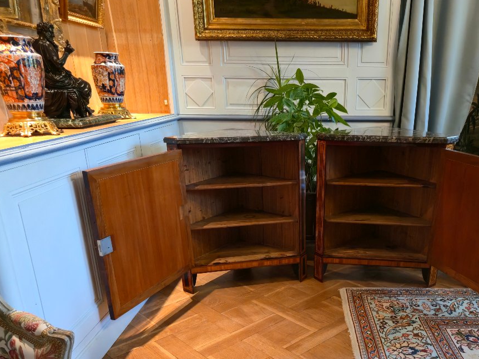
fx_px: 443
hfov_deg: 55.8
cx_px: 312
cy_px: 245
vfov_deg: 43.4
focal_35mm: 32
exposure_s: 1/50
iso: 400
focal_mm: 5.4
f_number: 1.8
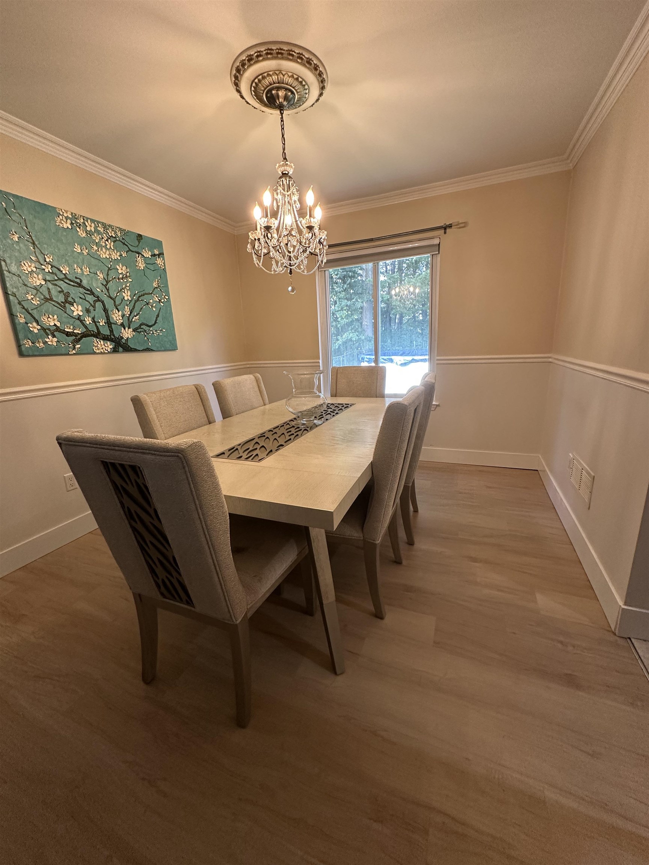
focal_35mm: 14
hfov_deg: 85.7
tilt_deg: -12.8
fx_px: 350
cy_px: 432
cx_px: 324
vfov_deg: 102.1
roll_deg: +2.8
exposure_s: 1/60
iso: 200
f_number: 2.2
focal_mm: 2.22
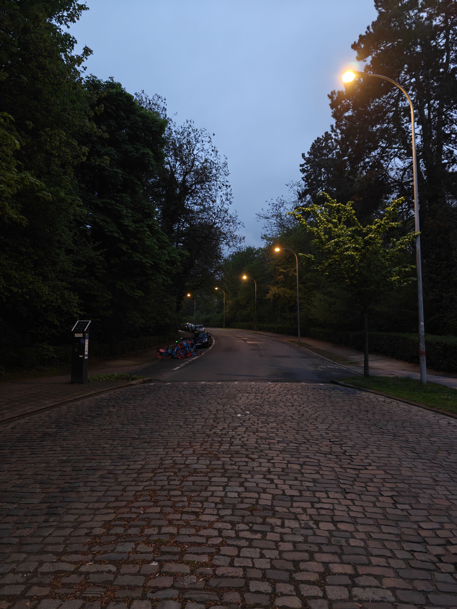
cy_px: 304
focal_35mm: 23
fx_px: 405
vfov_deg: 73.9
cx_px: 228
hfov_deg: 58.9
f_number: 1.6
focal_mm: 6.06
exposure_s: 1/100
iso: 320
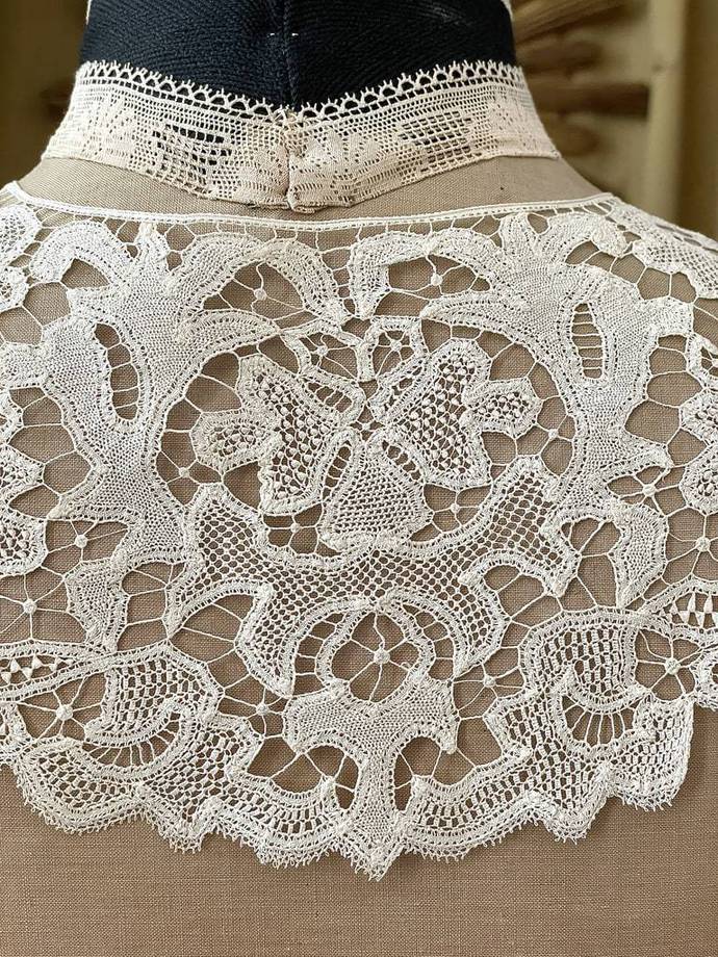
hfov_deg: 28.0
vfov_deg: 36.8
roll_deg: -1.3
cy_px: 478
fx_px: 1438
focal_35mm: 52
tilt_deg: -9.2
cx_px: 359
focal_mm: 6
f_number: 2
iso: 200
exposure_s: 1/71
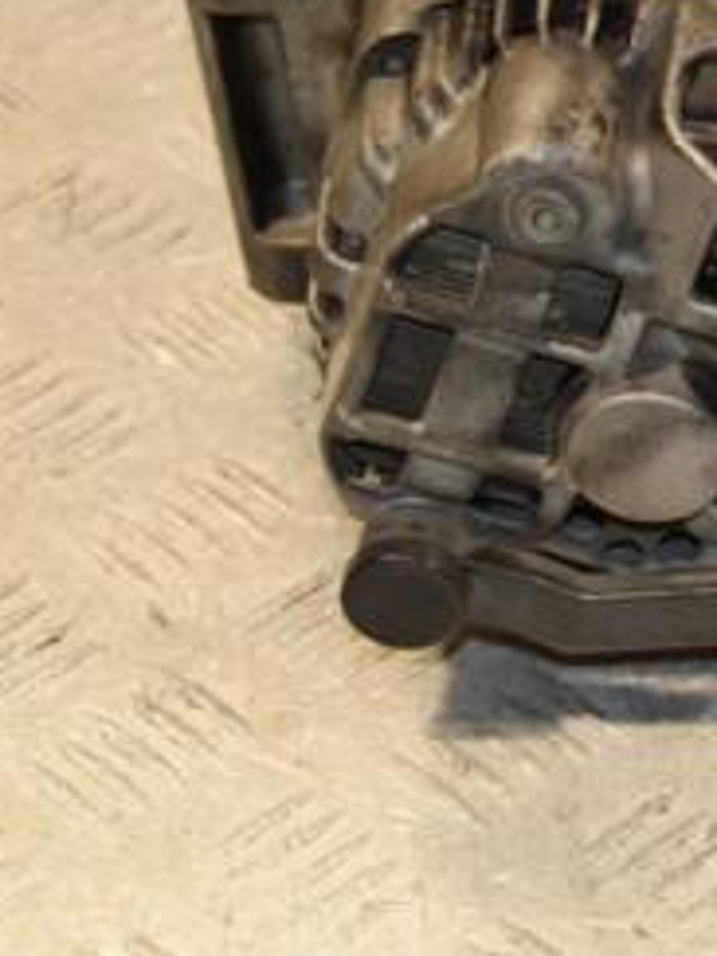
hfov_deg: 8.3
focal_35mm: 177
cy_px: 176
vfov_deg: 11.1
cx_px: 897
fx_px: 4888
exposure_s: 1/200
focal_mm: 50
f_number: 6.3
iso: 800
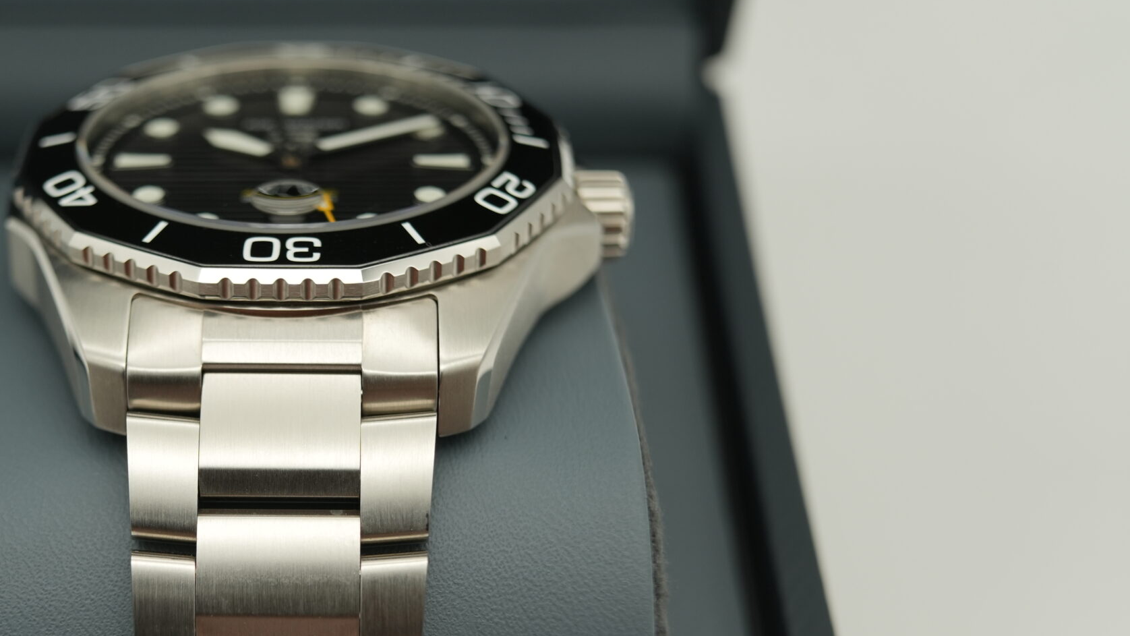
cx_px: 270
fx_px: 1678
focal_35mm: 56
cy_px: 468
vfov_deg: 21.3
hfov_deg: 36.3
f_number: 5
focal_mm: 35
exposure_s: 1/250
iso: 400
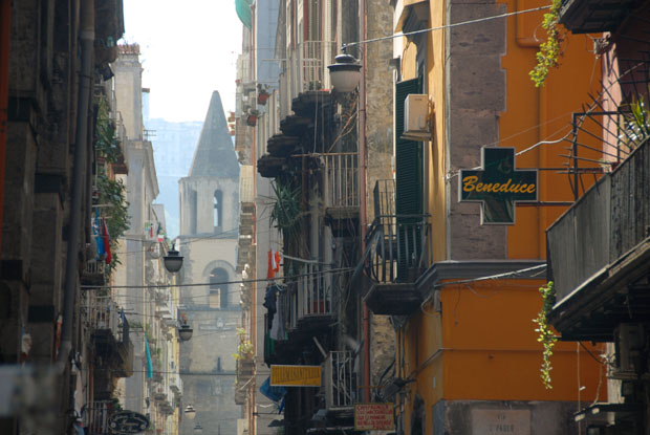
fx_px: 3661
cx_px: 325
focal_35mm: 202
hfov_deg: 10.1
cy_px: 218
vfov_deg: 6.8
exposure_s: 1/50
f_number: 5.6
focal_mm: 135
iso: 100
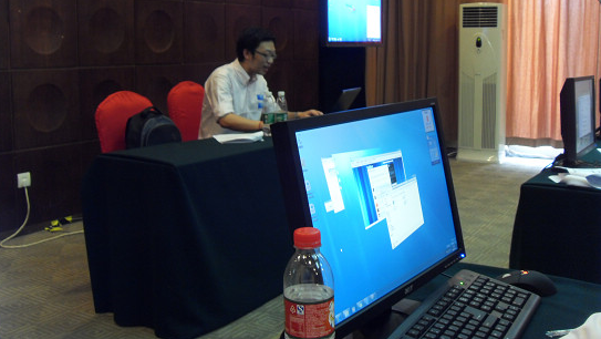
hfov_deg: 47.3
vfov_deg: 27.7
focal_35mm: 43
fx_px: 686
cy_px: 126
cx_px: 298
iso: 200
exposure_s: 1/6
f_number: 3.5
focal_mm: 6.6
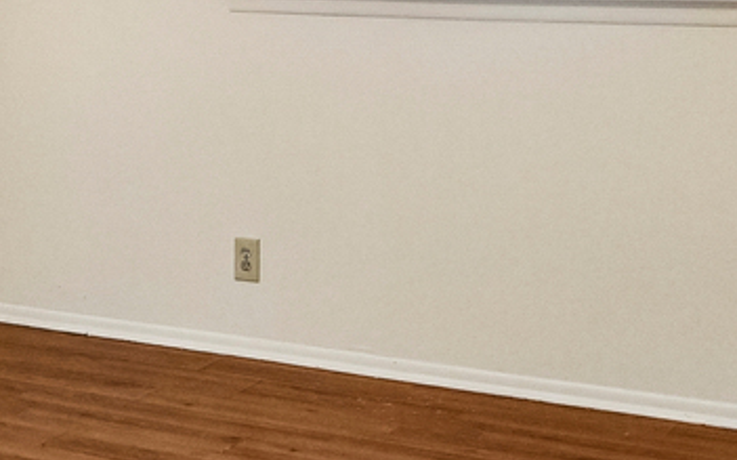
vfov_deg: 15.8
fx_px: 1606
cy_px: -63
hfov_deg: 25.7
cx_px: 233
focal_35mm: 80
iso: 2200
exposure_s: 1/15
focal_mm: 17
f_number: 8
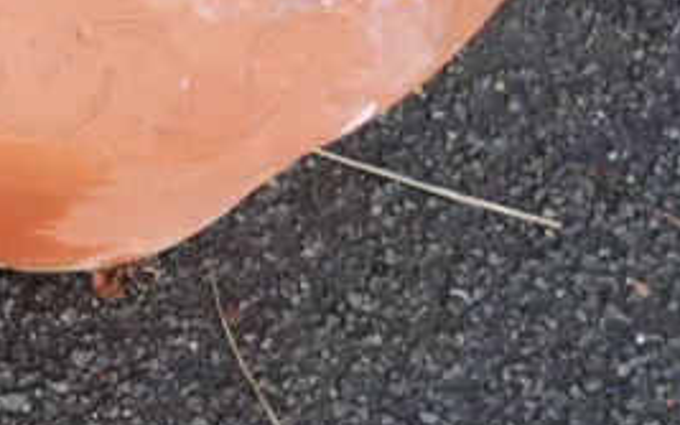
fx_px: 2261
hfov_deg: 15.4
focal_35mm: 122
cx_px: -433
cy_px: -130
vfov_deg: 10.5
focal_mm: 15
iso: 200
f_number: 4.5
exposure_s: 1/125
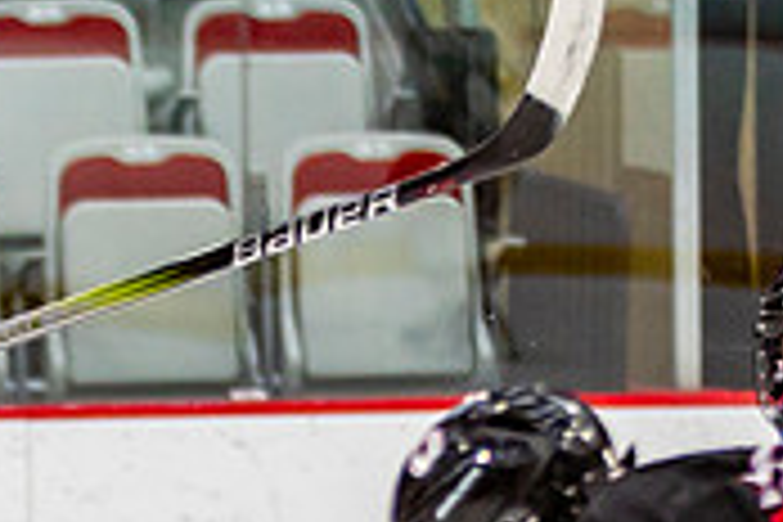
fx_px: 14506
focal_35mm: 667
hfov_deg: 3.1
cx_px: -481
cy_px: 905
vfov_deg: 2.1
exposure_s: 1/640
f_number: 2.8
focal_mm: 110
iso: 800
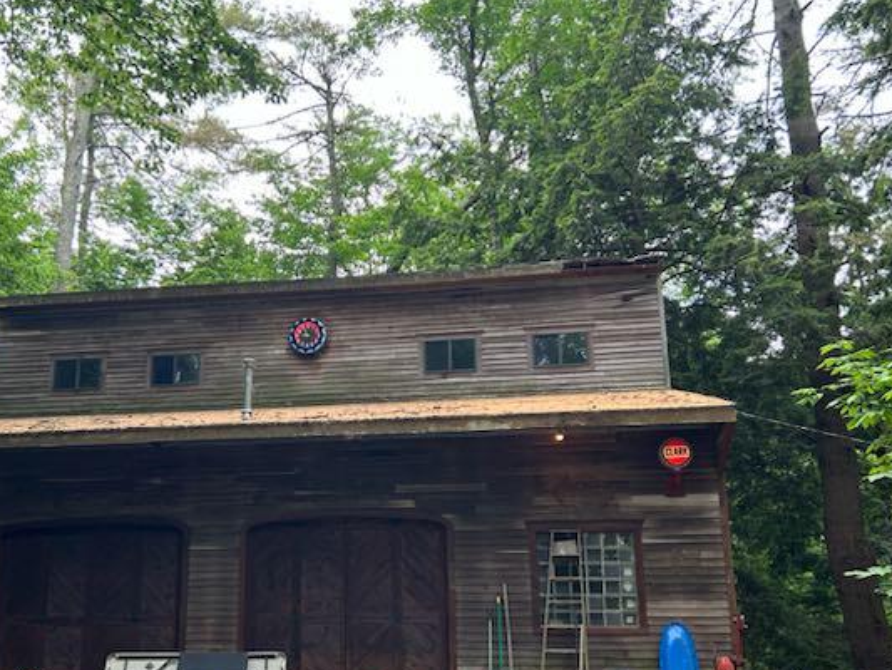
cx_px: 335
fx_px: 1005
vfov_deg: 36.6
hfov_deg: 47.4
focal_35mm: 39
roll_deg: -0.1
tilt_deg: +13.6
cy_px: 419
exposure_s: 1/121
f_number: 1.5
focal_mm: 5.7
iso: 80
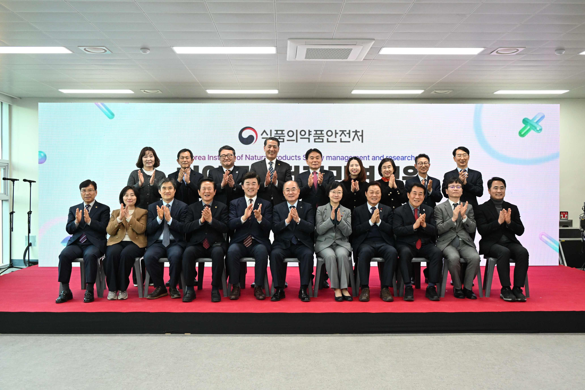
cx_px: 292
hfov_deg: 55.8
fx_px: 552
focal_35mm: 34
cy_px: 195
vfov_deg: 38.9
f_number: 6.3
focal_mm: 34
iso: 5000
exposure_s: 1/200
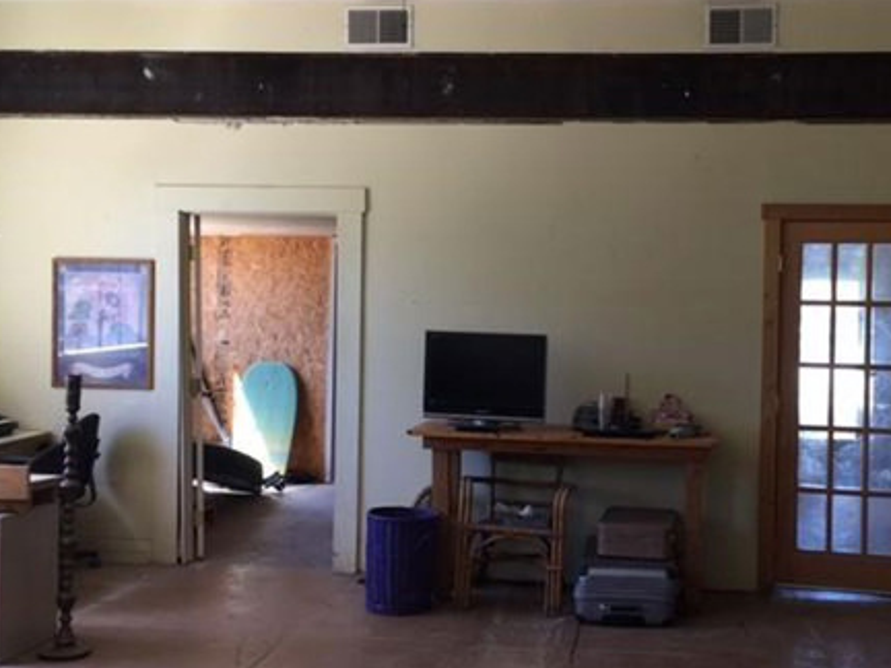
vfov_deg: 33.6
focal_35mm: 43
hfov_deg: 43.5
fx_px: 1107
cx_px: 563
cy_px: 324
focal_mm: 4.15
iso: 32
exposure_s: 1/60
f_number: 2.2
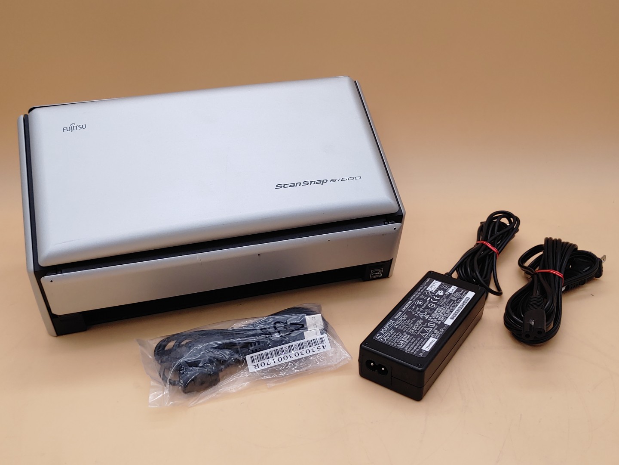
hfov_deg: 51.4
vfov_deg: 39.7
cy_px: 232
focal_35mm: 36
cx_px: 310
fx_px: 644
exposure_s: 1/172
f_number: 1.8
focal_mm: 4.36
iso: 50
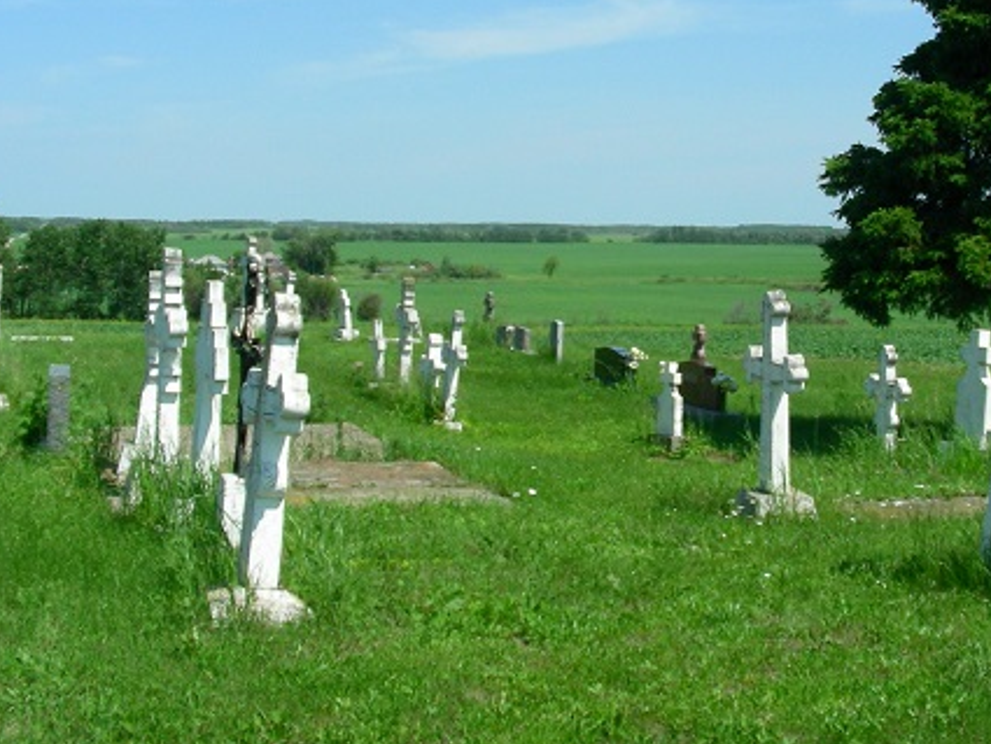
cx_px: 647
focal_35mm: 55
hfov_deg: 34.7
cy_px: 265
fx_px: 1575
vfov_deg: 26.5
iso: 50
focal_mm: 6.3
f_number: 4
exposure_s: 1/738
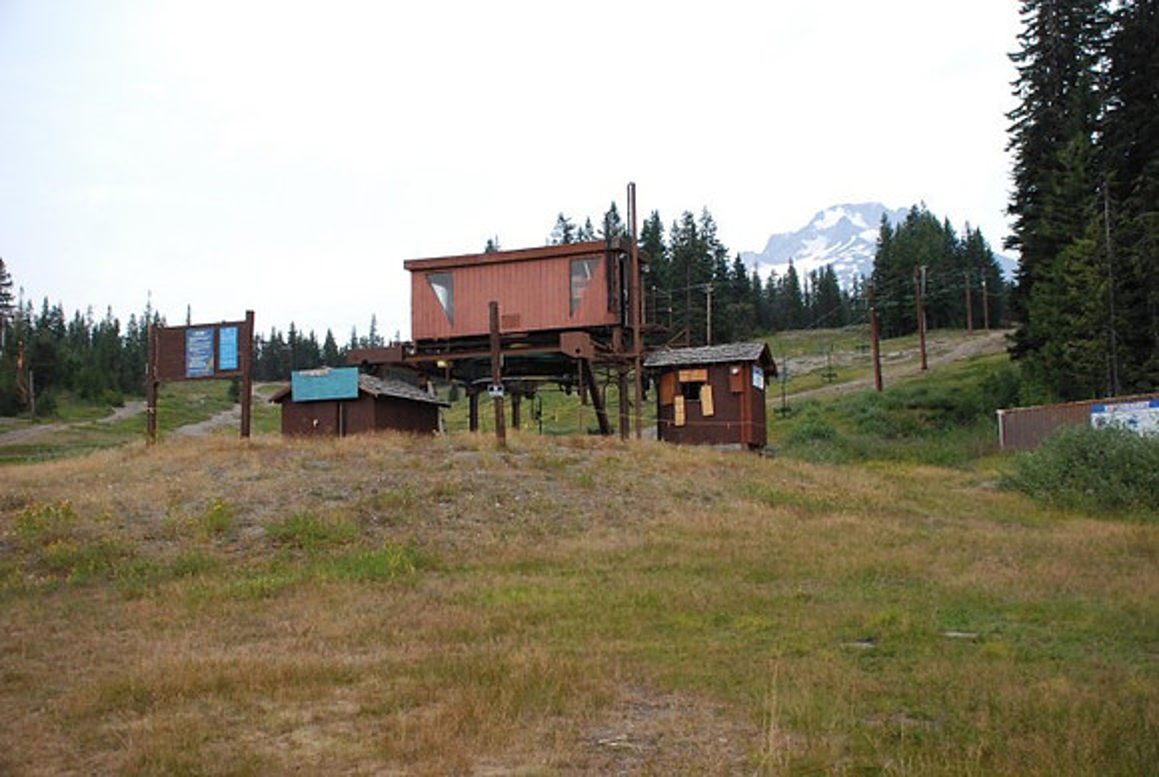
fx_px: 1161
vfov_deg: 37.0
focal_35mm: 36
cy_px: 388
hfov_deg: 53.0
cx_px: 580
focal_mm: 24
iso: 1600
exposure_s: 1/4000
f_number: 4
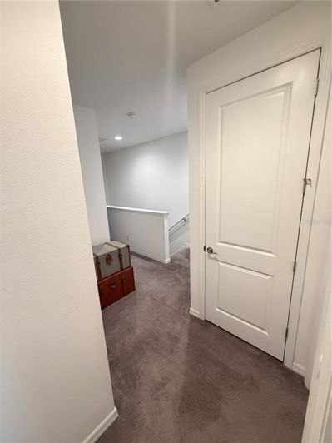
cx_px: 166
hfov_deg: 85.7
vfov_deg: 102.1
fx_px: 179
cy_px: 222
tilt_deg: -15.5
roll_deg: +2.7
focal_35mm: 14
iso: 400
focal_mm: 2.22
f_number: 2.2
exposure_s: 1/60
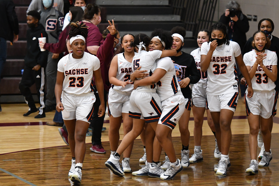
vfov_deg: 7.0
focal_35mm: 195
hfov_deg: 10.5
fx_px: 1511
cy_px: 93
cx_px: 140
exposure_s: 1/1000
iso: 6400
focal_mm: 130
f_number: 3.2
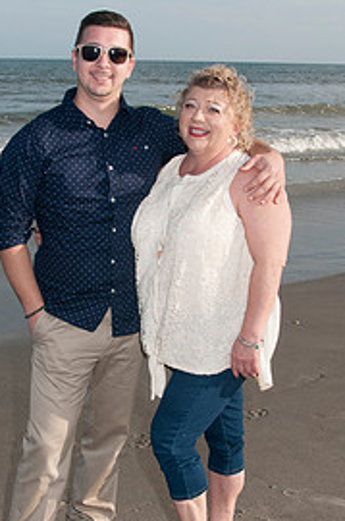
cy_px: 272
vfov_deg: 36.3
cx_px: 138
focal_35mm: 55
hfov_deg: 24.5
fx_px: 794
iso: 100
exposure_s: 1/250
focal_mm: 22
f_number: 11
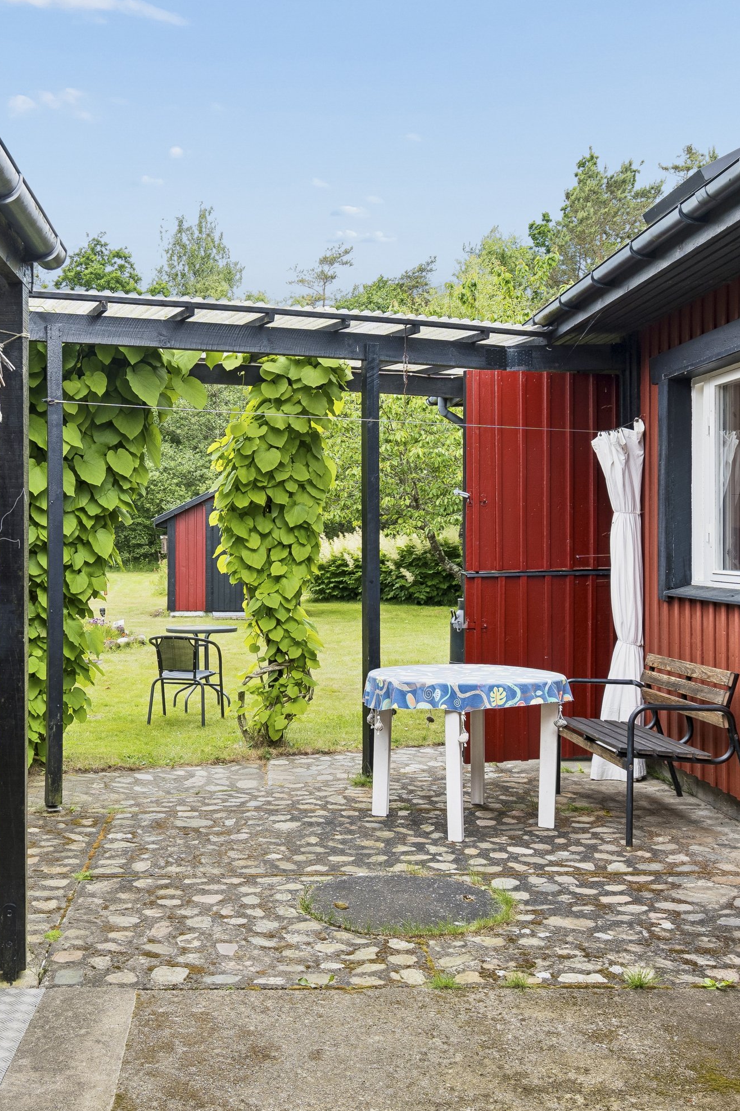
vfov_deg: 50.7
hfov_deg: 34.6
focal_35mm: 38
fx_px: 1172
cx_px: 225
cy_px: 561
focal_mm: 25
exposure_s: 1/160
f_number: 6.3
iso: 320
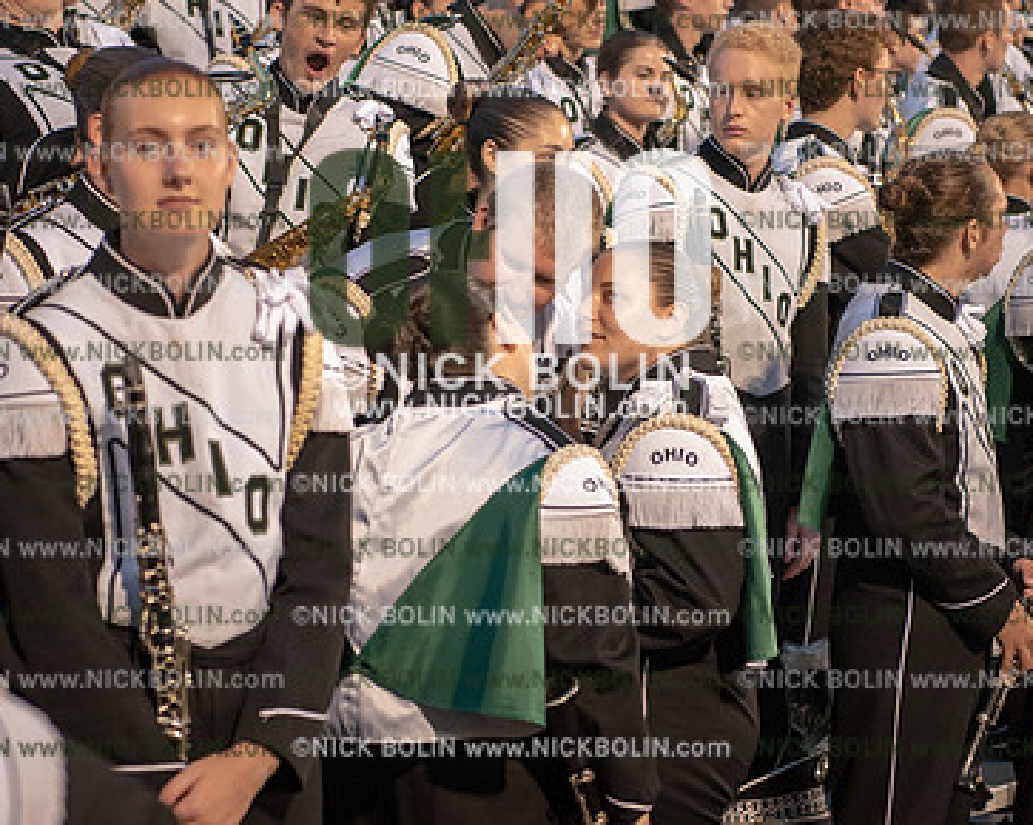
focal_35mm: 105
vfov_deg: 14.6
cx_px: 509
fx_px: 3208
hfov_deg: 18.3
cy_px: 286
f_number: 3.2
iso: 3200
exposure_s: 1/100
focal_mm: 70
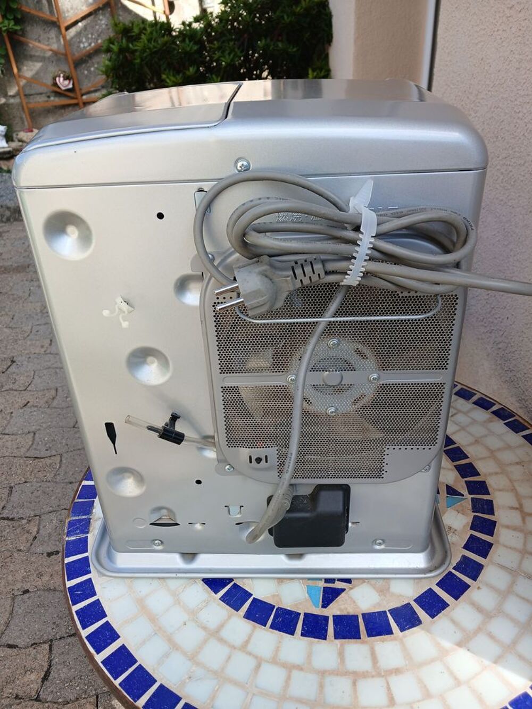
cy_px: 354
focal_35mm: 27
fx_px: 553
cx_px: 266
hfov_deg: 51.4
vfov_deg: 65.3
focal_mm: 3.98
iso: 20
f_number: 1.8
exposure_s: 1/152
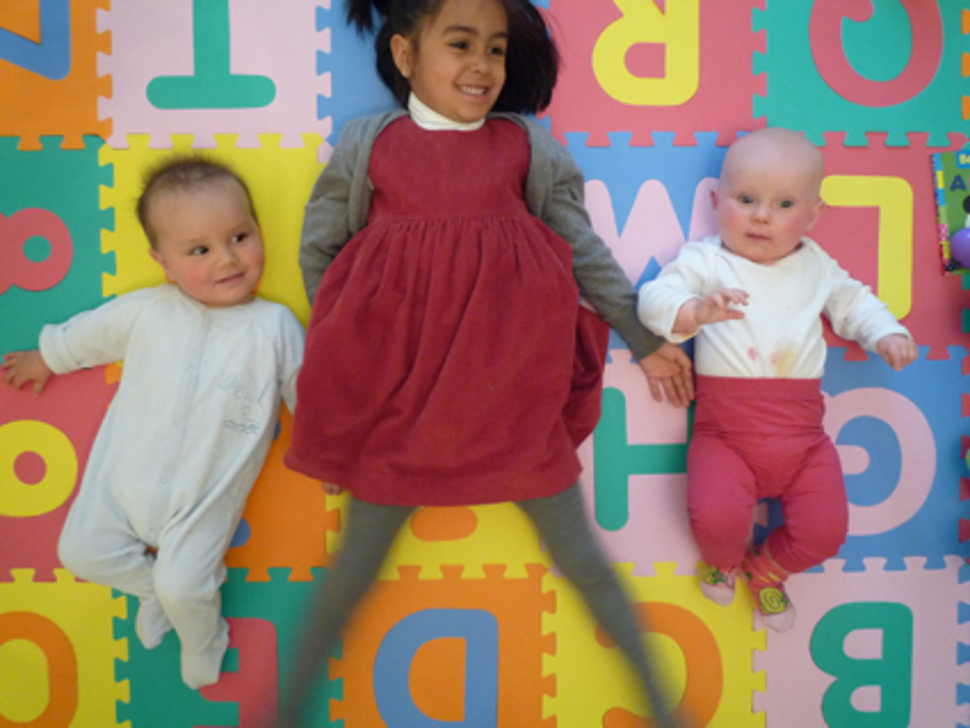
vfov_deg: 54.9
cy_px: 364
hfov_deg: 69.4
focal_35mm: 25
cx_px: 485
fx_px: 701
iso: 400
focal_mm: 4.4
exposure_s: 1/13
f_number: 2.8
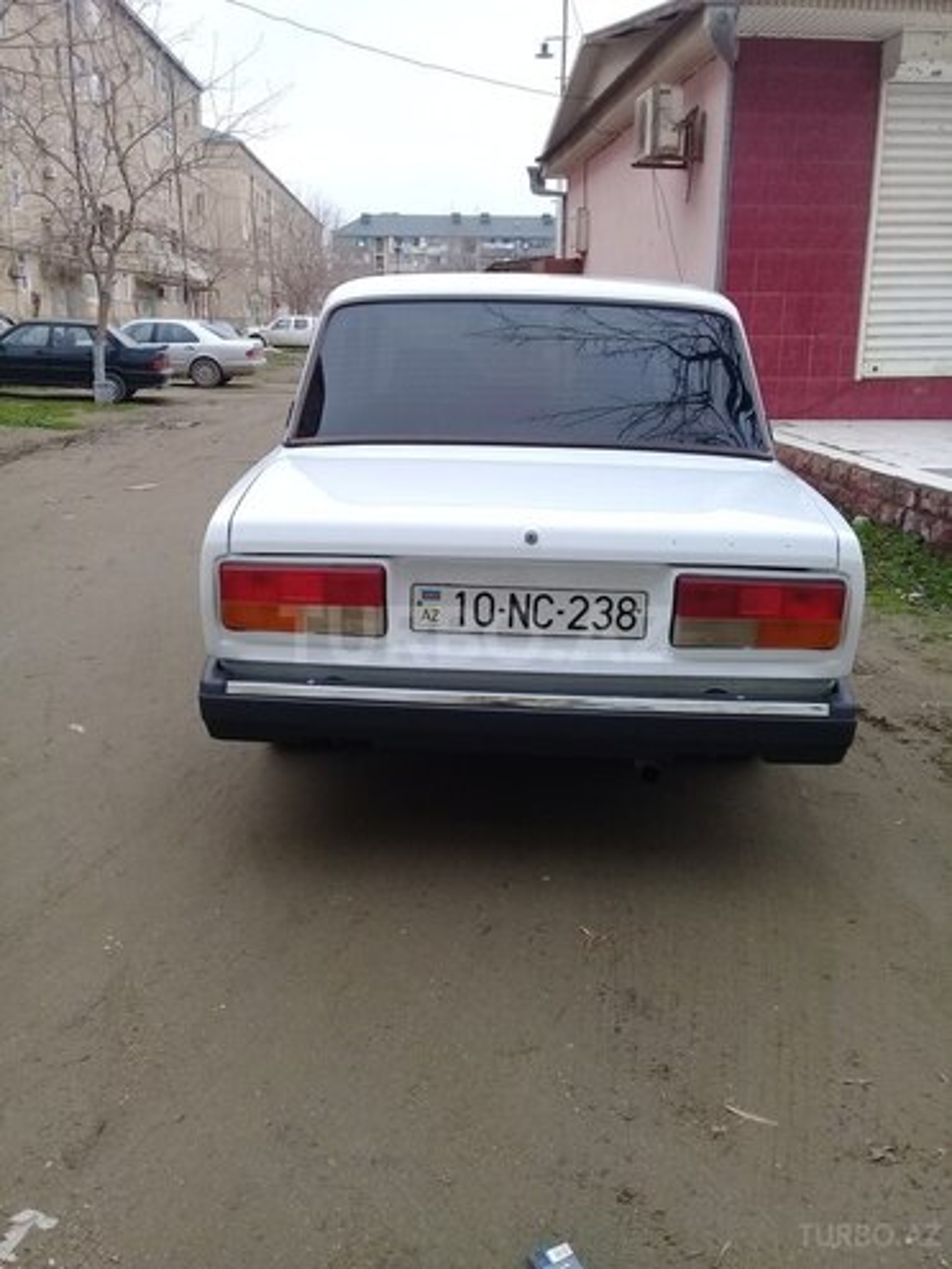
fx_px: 1137
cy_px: 634
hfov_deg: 45.4
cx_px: 476
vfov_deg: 58.4
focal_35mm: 31
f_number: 2.2
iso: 50
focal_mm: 3.3
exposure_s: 1/161
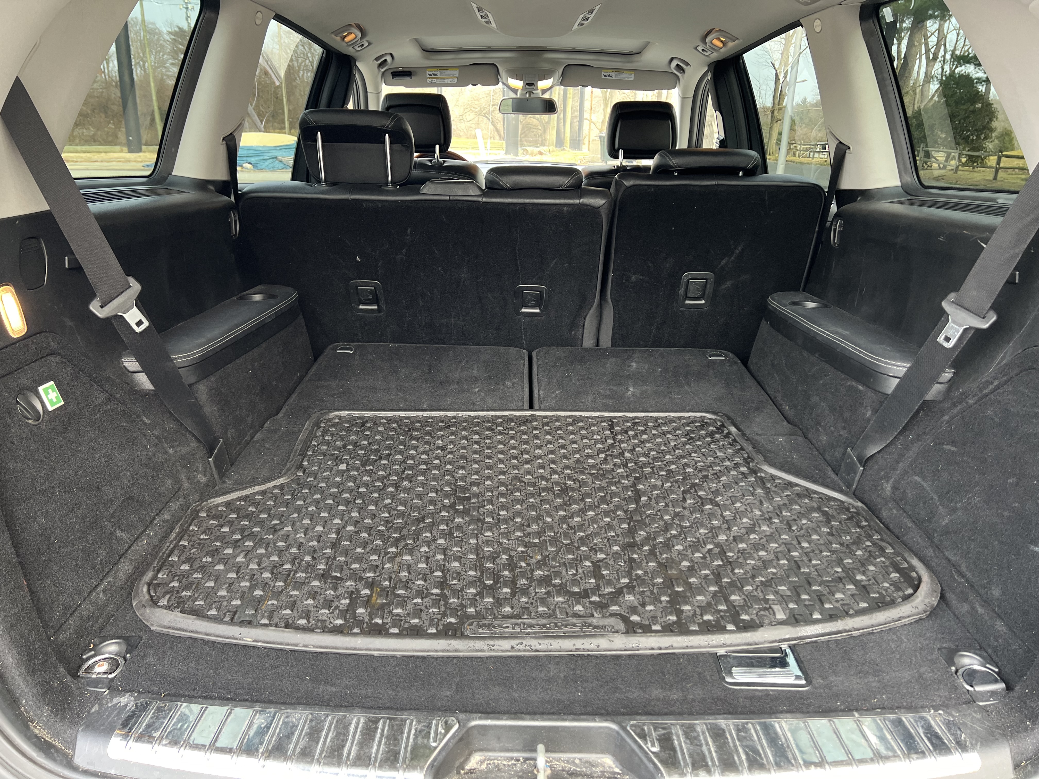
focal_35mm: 26
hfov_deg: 67.3
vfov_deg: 53.1
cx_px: 520
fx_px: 780
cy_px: 390
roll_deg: -1.8
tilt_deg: -19.0
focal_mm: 5.7
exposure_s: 1/121
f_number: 1.5
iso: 125
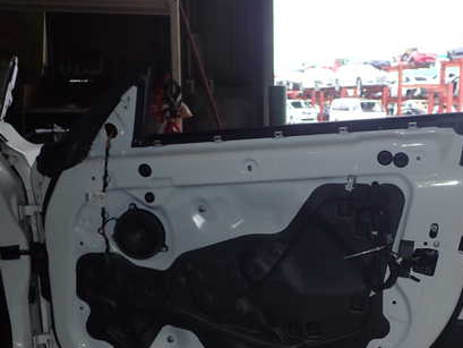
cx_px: 303
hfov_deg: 42.4
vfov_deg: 32.8
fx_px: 589
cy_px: 197
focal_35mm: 44
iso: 200
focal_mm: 5.4
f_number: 6.3
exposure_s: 1/30
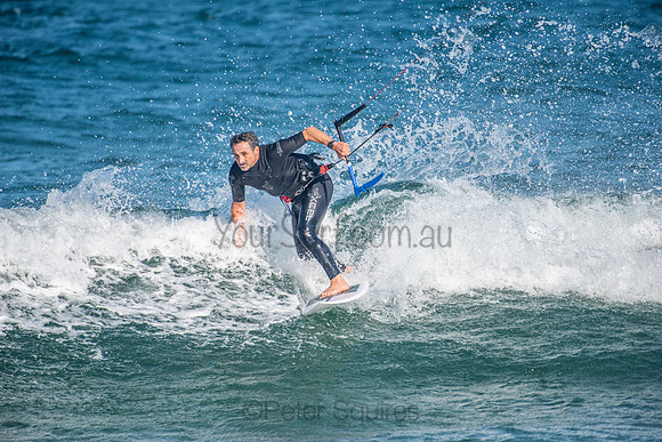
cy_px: 221
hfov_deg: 4.1
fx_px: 9196
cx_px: 331
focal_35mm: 500
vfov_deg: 2.8
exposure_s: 1/4000
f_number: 5.6
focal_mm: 500
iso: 500
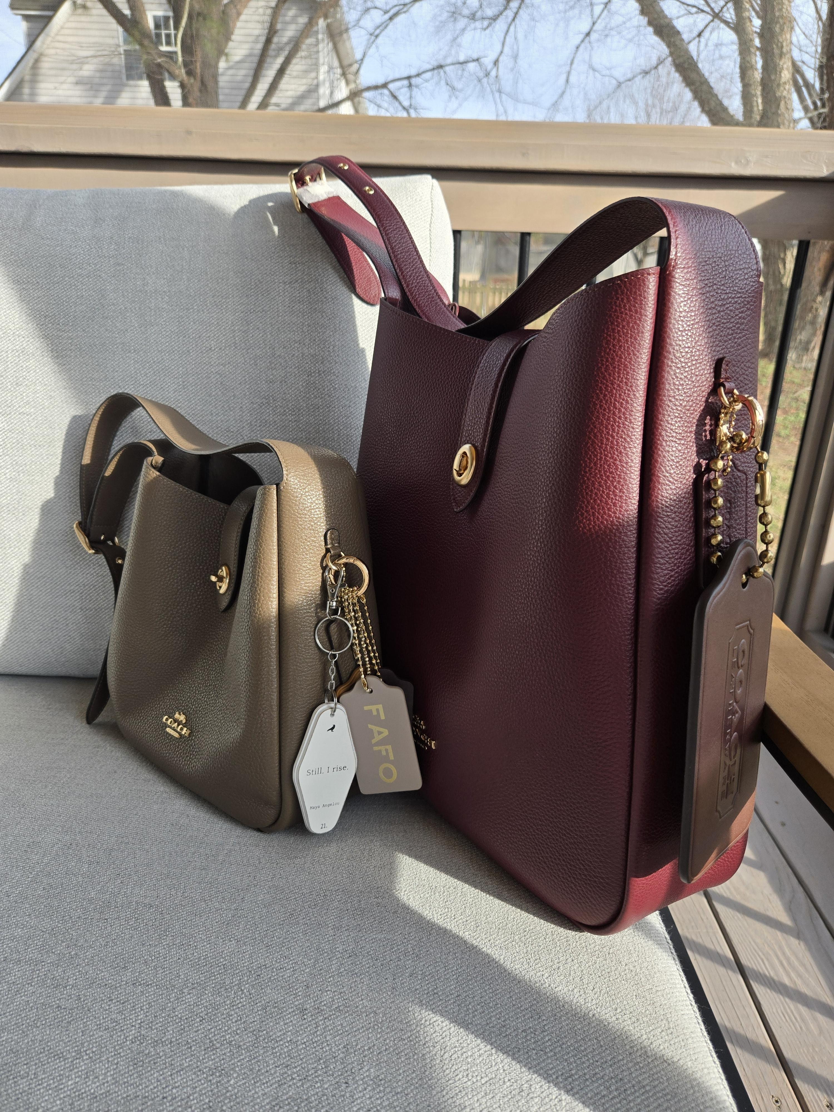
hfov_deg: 58.9
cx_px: 417
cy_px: 556
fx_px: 739
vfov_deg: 73.9
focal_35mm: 23
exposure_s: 1/838
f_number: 1.8
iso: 80
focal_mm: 5.4
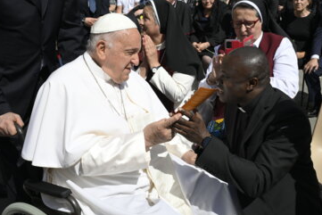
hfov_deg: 47.4
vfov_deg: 32.6
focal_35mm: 41
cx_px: 173
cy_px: 97
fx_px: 367
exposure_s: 1/800
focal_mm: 37
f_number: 10
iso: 250
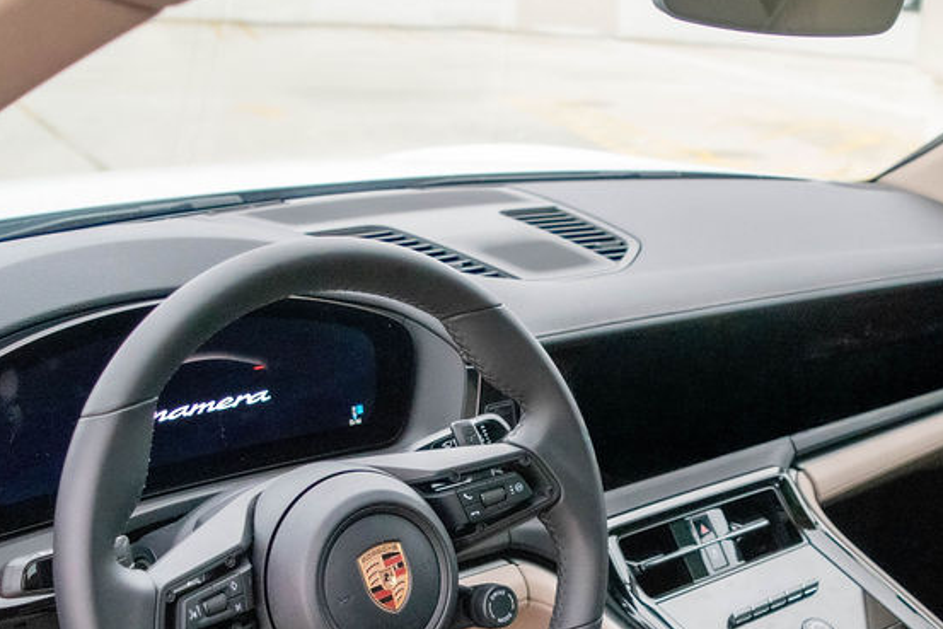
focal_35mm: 50
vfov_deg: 26.3
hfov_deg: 39.1
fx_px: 1310
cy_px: 545
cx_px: 634
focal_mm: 18
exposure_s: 1/500
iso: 2800
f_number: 3.5
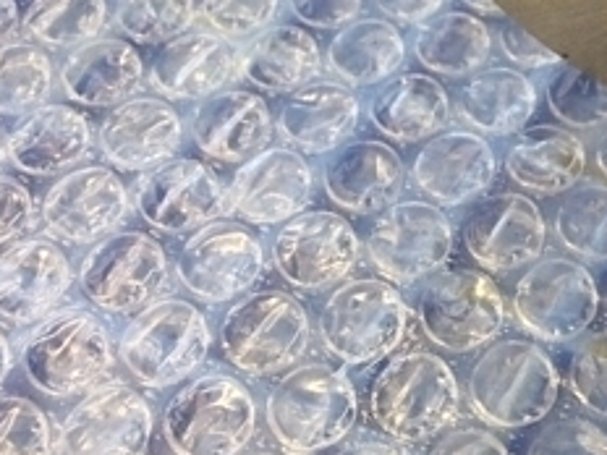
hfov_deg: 21.9
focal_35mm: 80
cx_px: 795
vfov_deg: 17.4
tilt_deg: -48.9
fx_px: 1403
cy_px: -126
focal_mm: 4.15
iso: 64
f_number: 2.2
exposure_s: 1/30
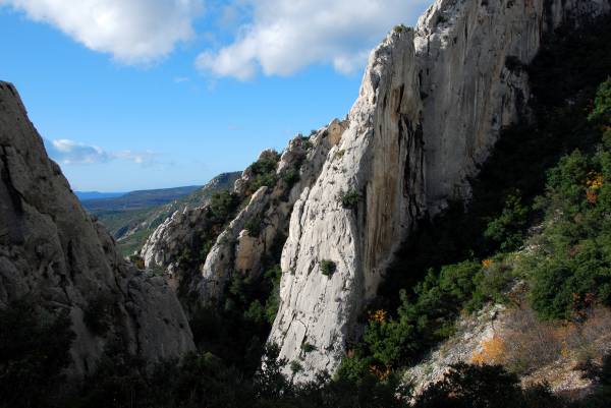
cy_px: 204
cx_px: 306
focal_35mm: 30
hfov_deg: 61.9
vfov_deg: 43.7
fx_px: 510
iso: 200
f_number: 10
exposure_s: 1/320
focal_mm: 20
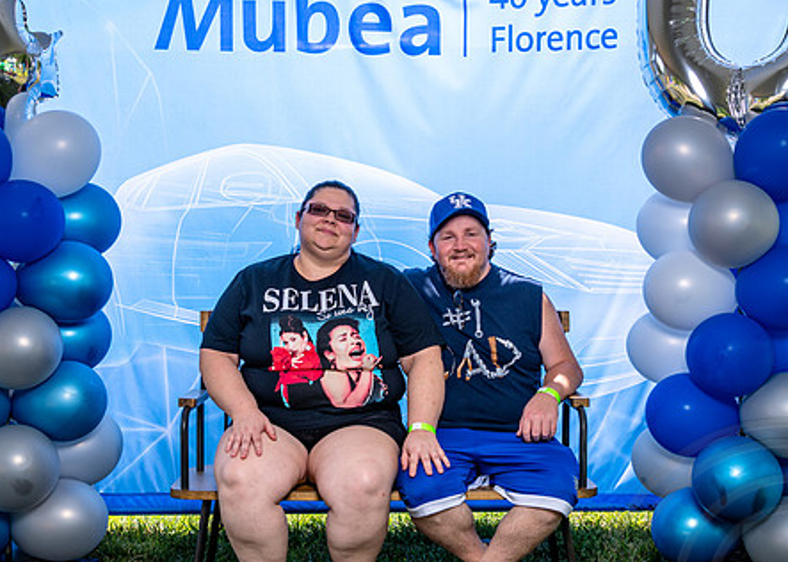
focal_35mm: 52
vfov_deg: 27.2
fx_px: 1163
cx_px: 382
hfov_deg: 37.4
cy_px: 282
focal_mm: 32
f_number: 5.6
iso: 200
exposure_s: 1/250
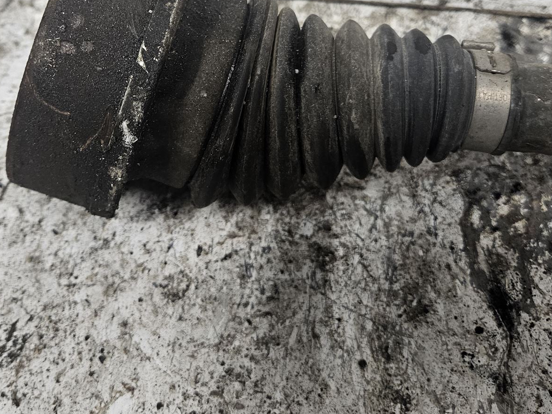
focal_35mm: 40
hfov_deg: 46.1
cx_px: 183
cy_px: 83
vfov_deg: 34.8
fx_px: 638
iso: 320
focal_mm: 5.4
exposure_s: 1/100
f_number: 1.8
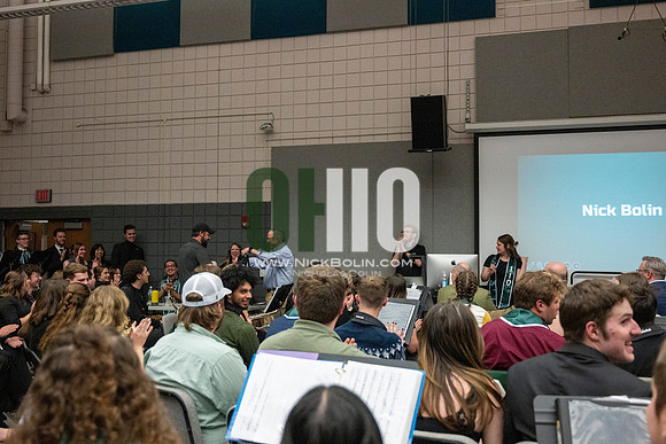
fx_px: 685
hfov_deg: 51.9
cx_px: 333
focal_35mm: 37
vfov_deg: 36.0
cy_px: 222
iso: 10000
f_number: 4
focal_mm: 37
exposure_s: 1/500
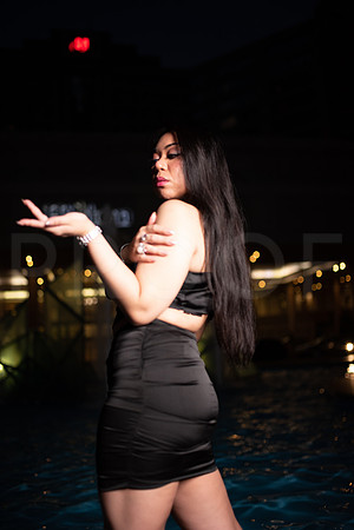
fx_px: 516
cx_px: 177
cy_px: 265
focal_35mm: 35
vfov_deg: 54.4
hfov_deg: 37.9
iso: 800
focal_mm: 35
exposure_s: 1/640
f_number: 1.4
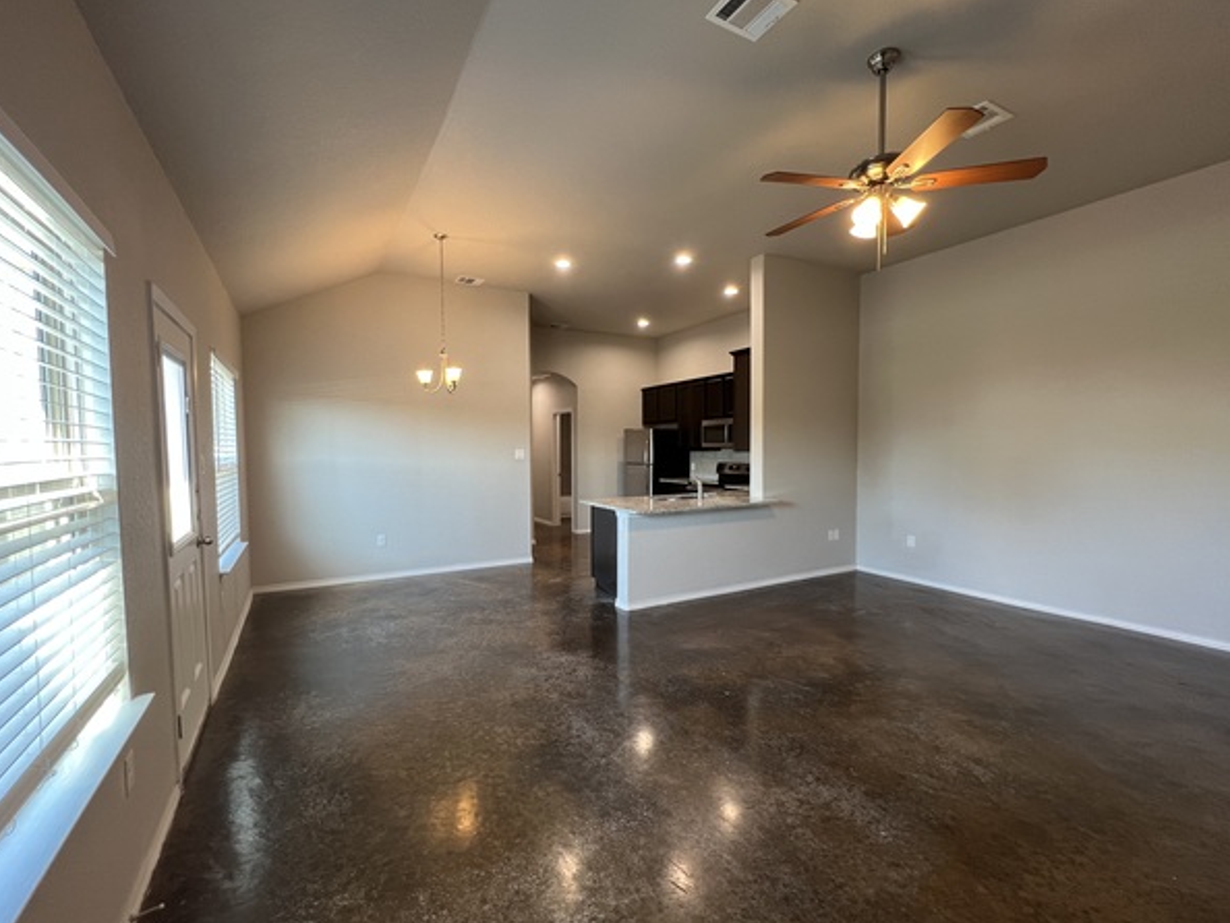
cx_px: 584
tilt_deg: -2.7
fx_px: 498
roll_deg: +0.8
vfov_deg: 85.7
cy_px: 476
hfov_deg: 102.0
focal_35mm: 14
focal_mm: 1.57
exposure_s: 1/60
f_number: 1.8
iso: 160
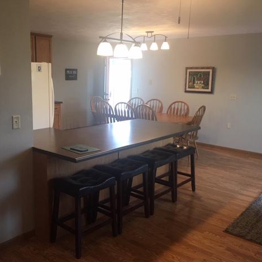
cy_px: 132
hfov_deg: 47.0
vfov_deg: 47.2
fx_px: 300
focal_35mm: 35
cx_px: 109
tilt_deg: -10.7
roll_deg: -2.7
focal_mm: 4.15
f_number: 2.2
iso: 40
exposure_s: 1/30
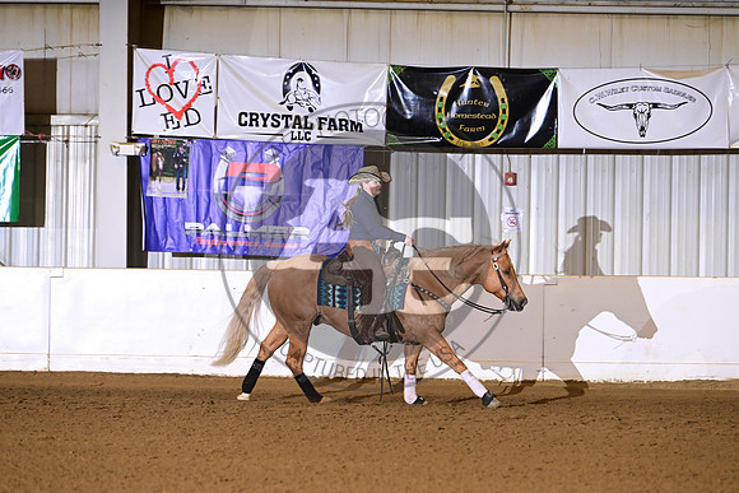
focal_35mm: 200
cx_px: 370
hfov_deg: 10.3
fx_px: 4106
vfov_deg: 6.9
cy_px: 246
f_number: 4.5
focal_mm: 200
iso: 2500
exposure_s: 1/200
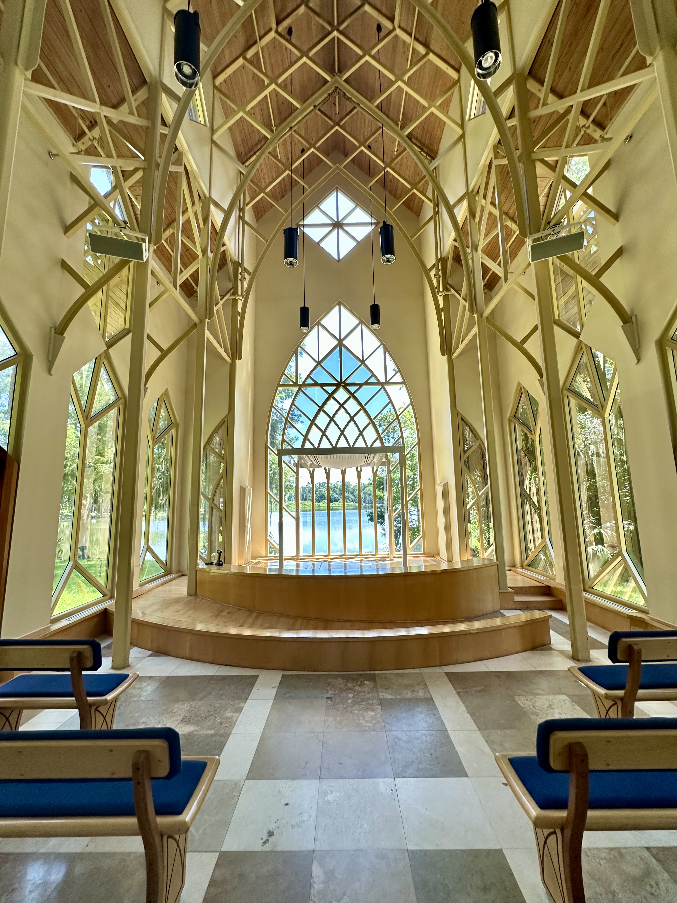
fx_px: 365
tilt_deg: +9.4
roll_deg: +0.3
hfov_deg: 85.7
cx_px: 338
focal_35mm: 14
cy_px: 452
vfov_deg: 102.1
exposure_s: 1/60
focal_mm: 2.22
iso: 125
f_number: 2.2
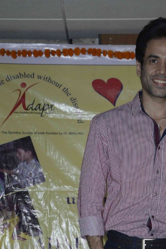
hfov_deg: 8.5
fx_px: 1116
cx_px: 150
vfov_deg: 12.6
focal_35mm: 161
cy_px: 242
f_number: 7.1
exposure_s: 1/160
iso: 800
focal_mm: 45
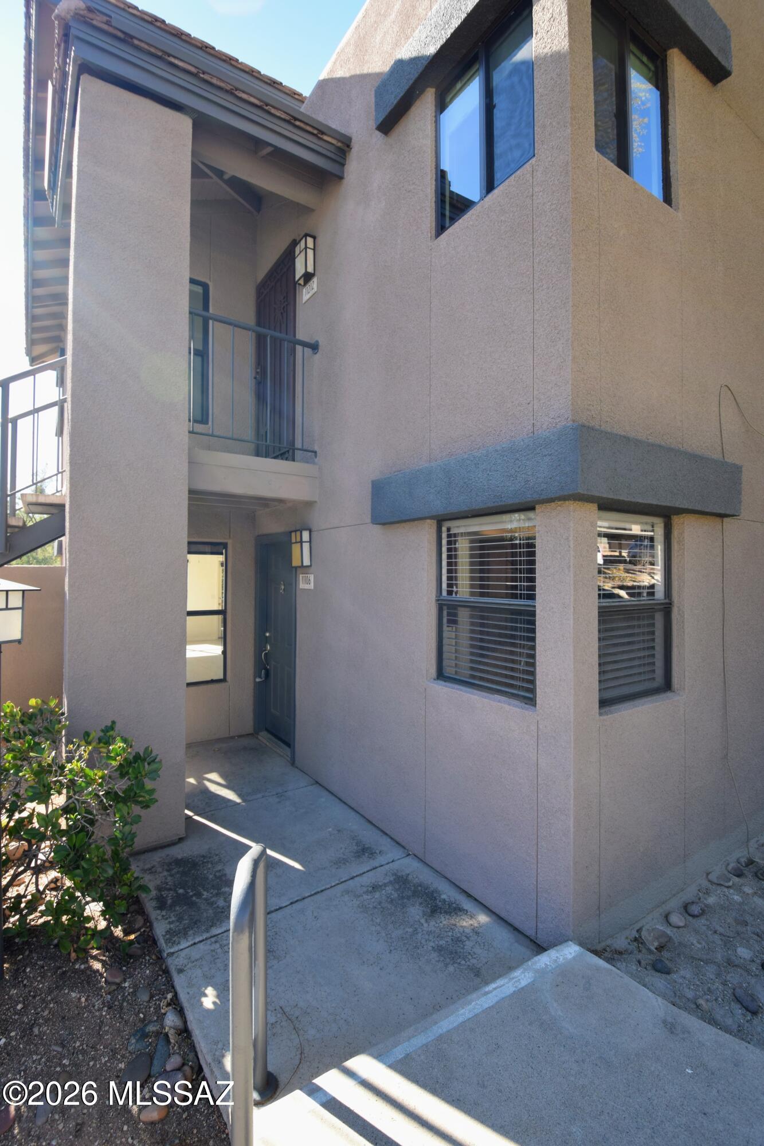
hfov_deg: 77.3
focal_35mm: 15
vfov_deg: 100.4
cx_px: 382
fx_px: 478
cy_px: 573
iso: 400
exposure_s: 1/200
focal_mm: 10
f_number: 7.1
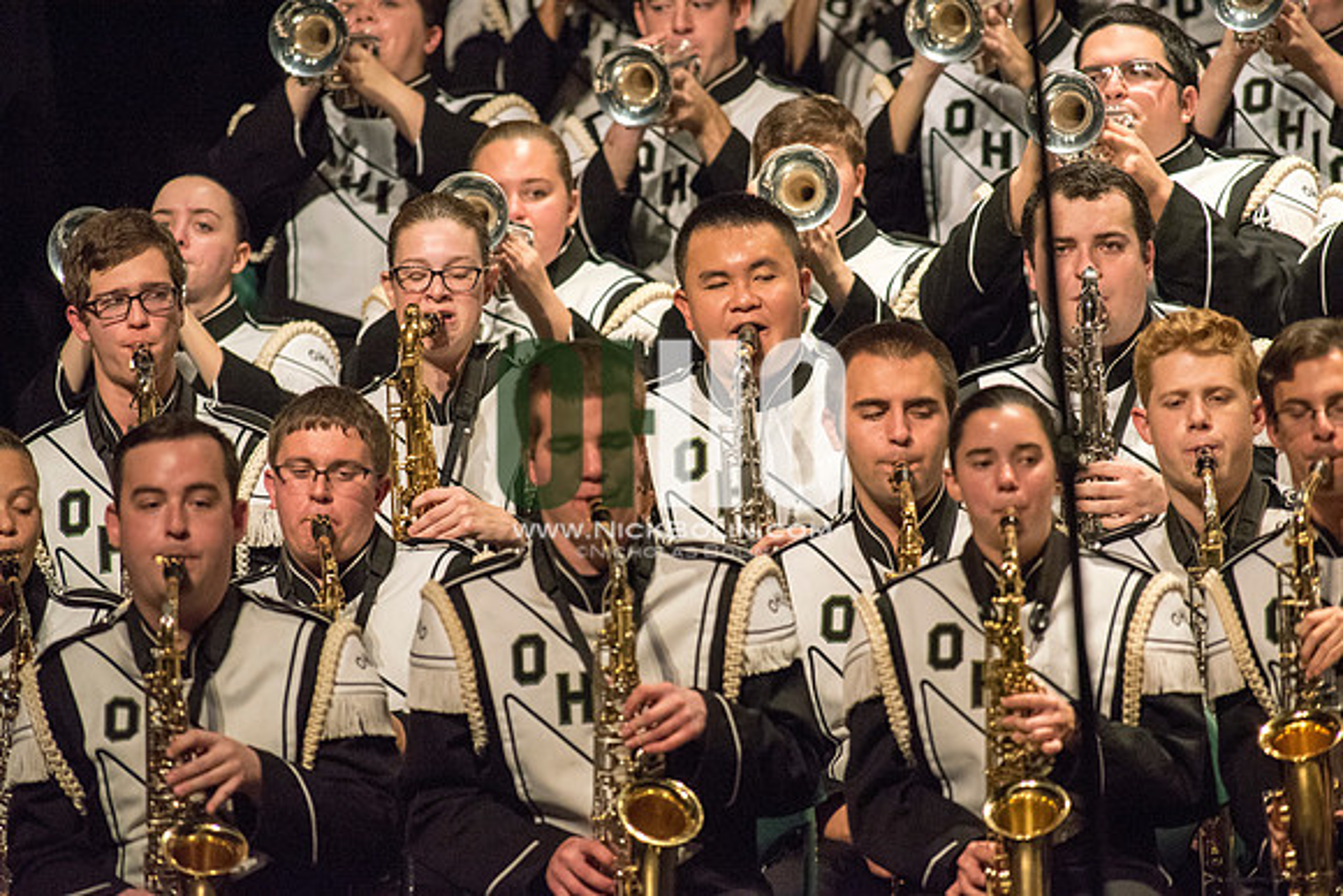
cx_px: 672
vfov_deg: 2.3
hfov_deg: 3.4
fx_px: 22388
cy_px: 448
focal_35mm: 600
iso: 4000
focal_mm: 600
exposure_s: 1/320
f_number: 5.6
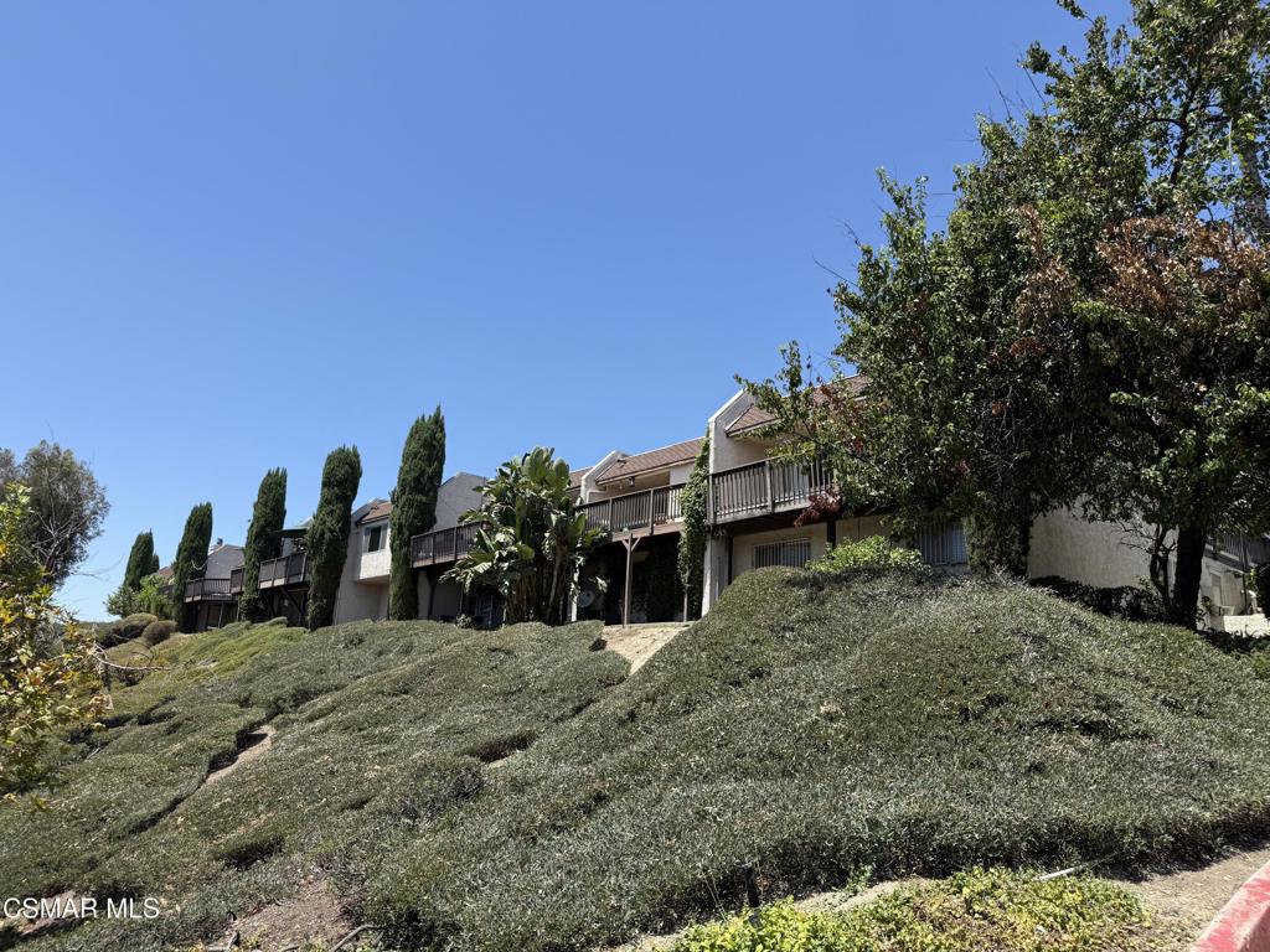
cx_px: 635
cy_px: 476
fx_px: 881
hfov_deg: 71.6
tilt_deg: +14.5
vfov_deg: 56.8
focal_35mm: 24
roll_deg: -3.6
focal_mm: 6.76
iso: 80
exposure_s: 1/3145
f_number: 1.78
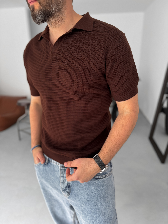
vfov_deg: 71.6
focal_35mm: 24
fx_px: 155
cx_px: 84
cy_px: 112
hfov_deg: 56.8
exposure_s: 1/120
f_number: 1.8
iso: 125
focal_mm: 6.76
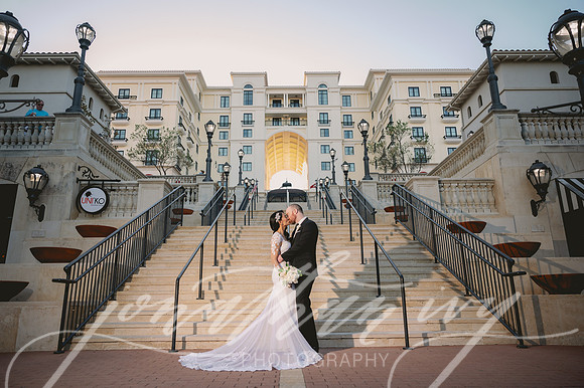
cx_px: 292
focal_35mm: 24
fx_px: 389
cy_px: 194
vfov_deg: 53.1
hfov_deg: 73.8
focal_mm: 24
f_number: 2.8
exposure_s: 1/200
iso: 50
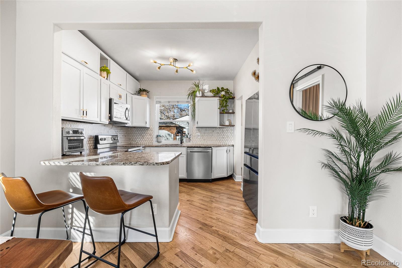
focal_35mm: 16
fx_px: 179
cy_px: 134
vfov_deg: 73.8
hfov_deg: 96.7
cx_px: 201
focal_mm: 16
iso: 200
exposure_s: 1/6
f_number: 8
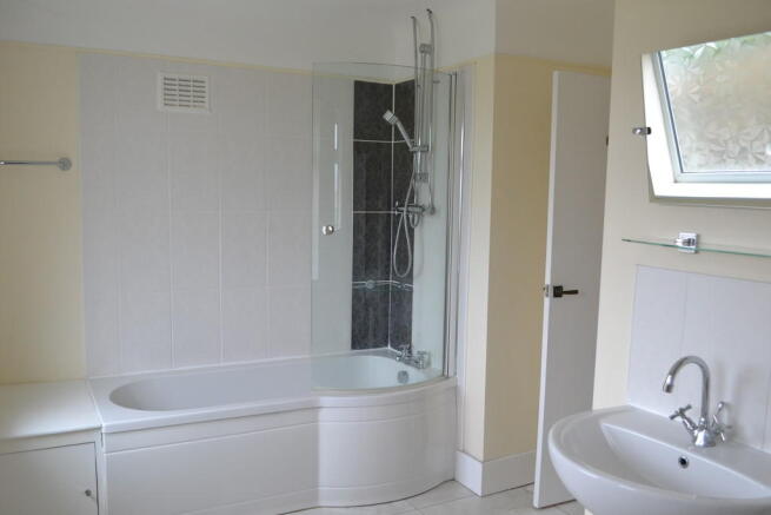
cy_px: 258
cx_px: 386
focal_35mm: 30
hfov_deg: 61.9
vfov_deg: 43.6
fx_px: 643
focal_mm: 20
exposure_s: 1/100
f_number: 5
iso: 400
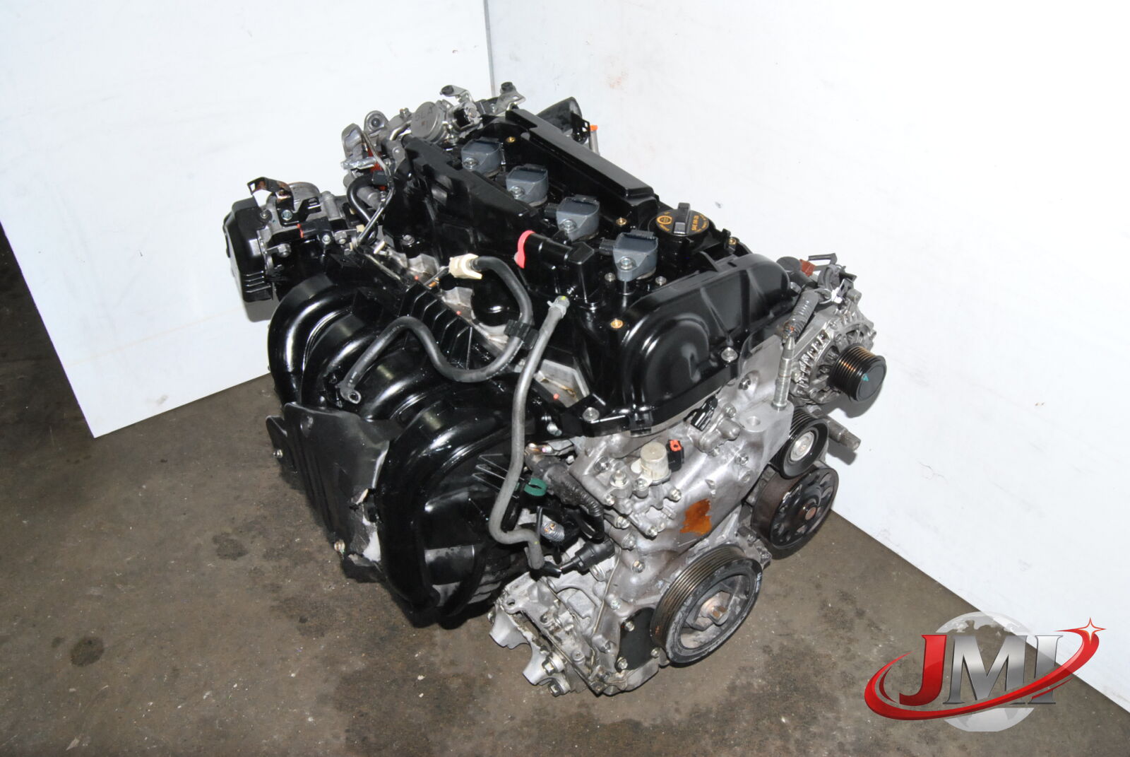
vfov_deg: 43.7
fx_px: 943
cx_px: 565
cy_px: 378
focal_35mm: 30
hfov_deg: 61.9
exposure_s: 1/200
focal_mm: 20
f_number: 14
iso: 800
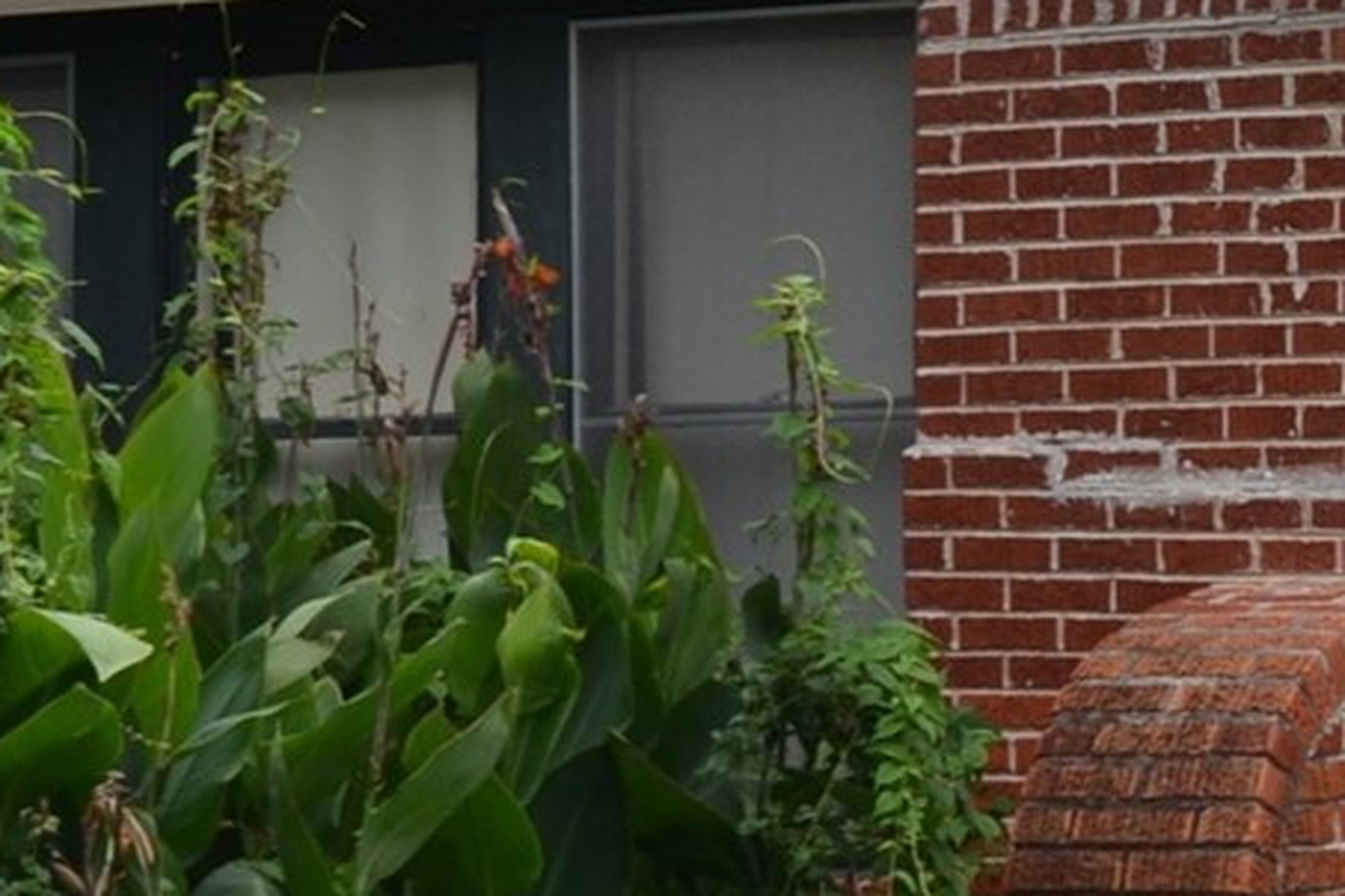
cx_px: 2292
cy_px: 365
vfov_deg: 9.5
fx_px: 5380
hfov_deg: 13.1
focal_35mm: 144
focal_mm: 20
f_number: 5
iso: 100
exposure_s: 1/200
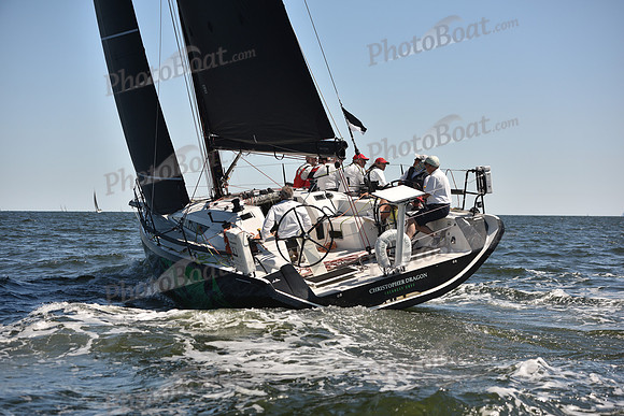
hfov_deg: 28.8
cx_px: 312
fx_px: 1214
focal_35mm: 70
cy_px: 208
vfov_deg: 19.5
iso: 250
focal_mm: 70
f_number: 4.5
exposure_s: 1/1600
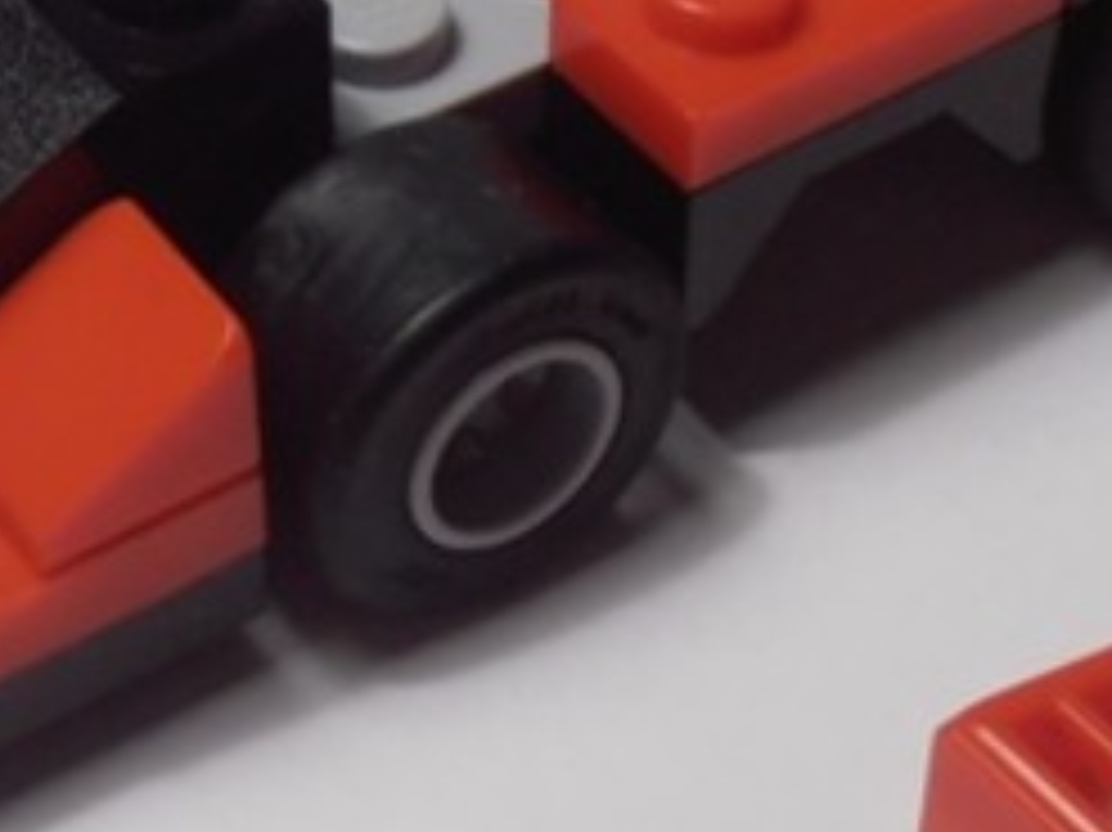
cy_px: 322
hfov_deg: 14.6
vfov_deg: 11.0
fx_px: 4335
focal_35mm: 135
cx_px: 549
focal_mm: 6.61
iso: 80
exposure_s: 1/50
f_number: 3.9
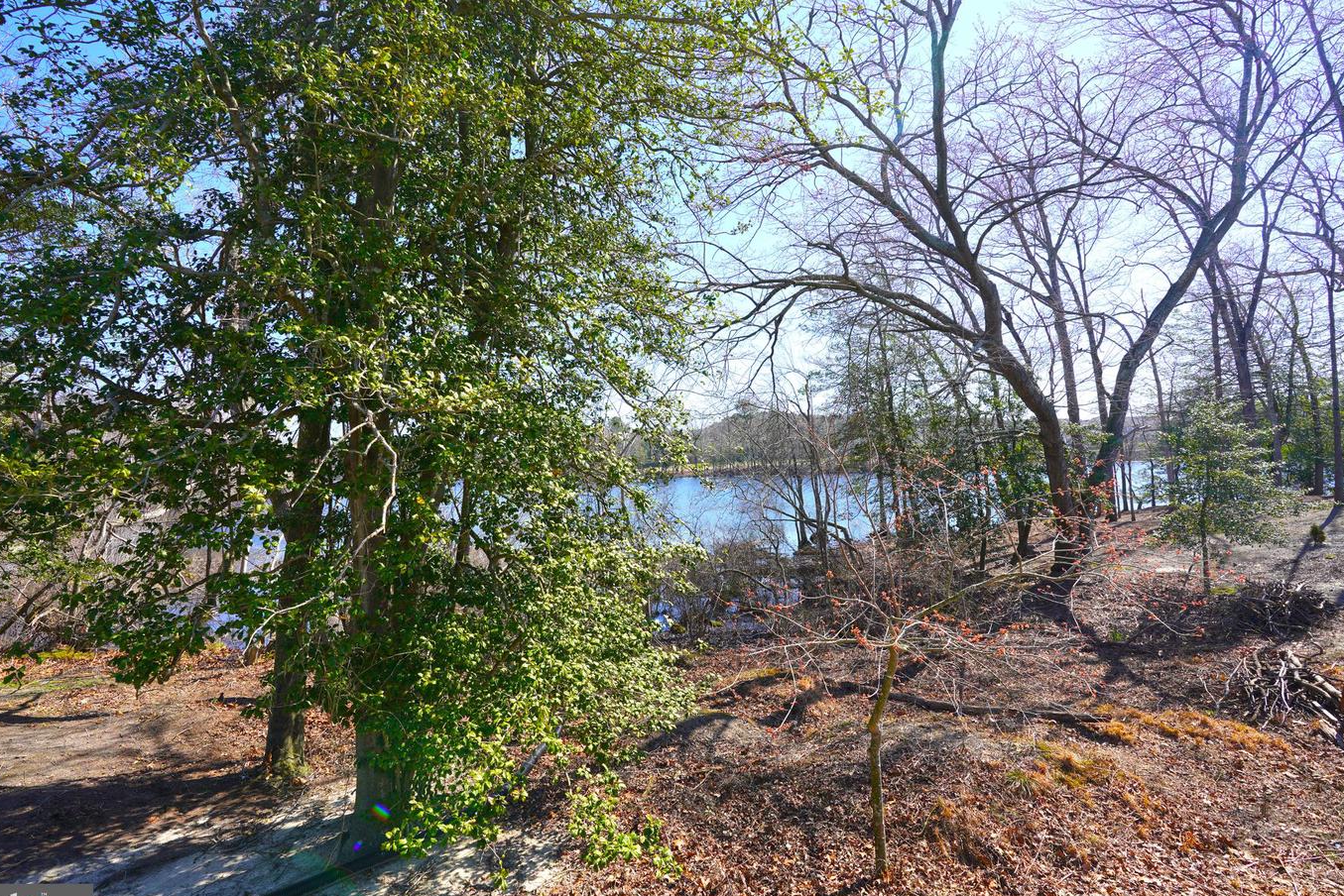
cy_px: 459
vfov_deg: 70.5
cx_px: 653
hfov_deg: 93.2
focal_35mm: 17
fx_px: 635
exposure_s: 1/125
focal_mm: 16
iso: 100
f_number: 8
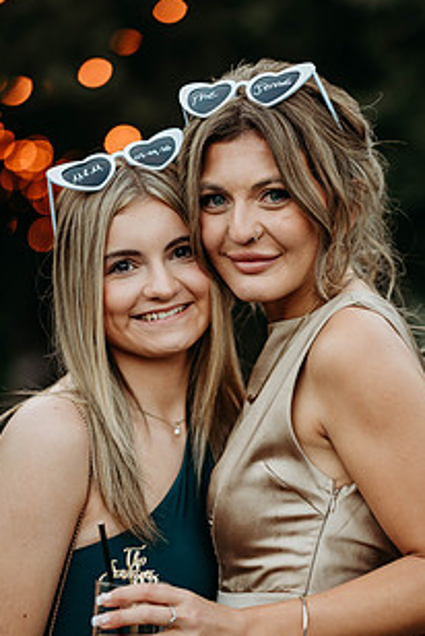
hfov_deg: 11.1
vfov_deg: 16.5
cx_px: 248
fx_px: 2191
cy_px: 421
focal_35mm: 124
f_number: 2
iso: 280
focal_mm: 85
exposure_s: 1/200
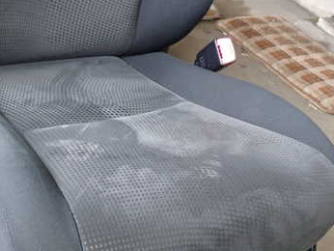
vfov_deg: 27.7
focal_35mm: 52
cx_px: 106
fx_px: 502
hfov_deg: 36.3
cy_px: 184
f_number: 2.3
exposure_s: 1/30
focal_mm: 5.4
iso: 250
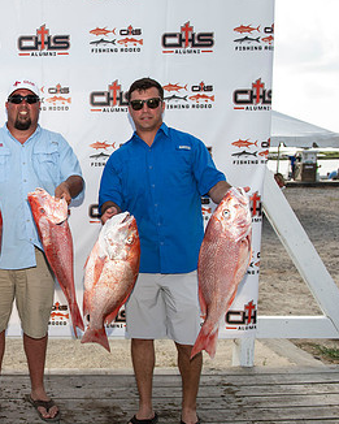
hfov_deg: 30.8
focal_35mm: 45
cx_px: -9
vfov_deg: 41.1
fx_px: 564
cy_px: 205
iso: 50
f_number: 5
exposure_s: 1/250
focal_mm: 27
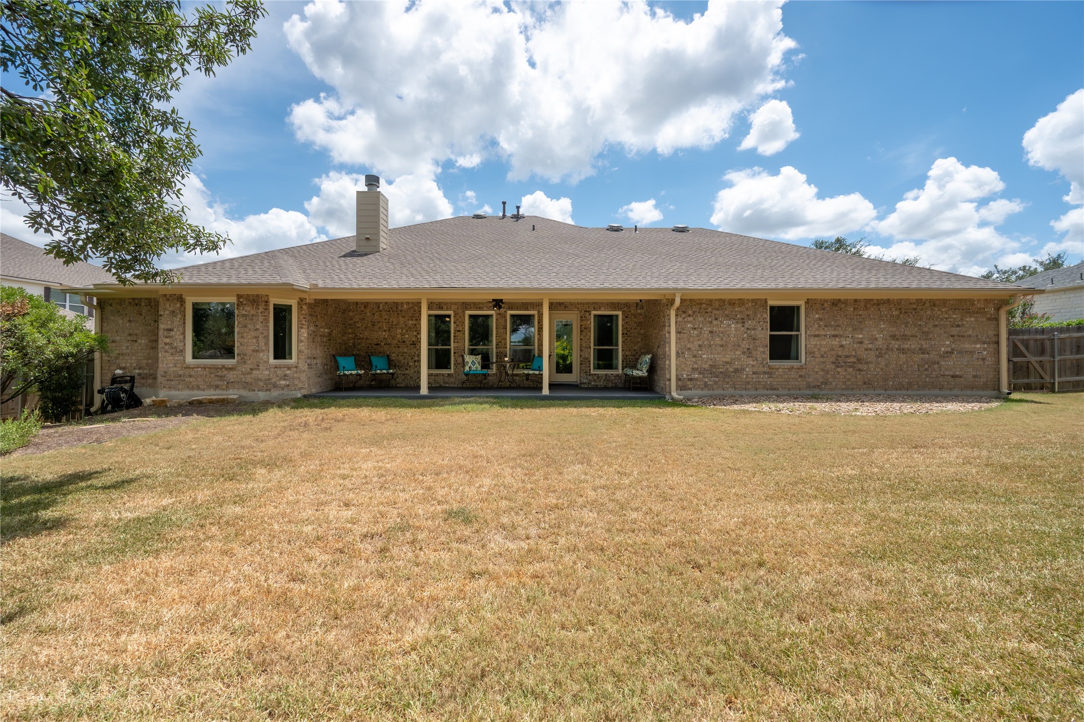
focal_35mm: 14
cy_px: 361
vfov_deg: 81.2
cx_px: 542
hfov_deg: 104.3
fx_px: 422
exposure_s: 1/6400
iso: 800
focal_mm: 14
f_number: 8
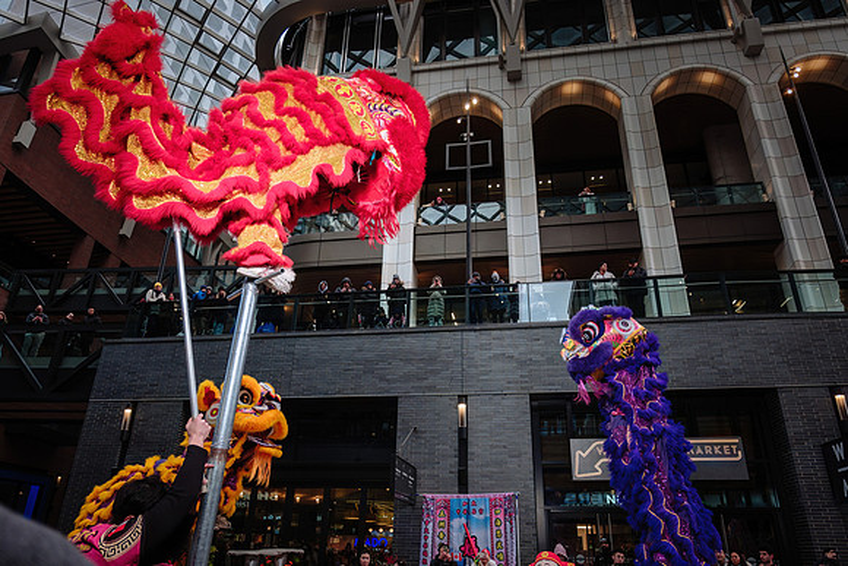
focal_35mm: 24
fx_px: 565
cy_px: 283
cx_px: 424
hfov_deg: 73.7
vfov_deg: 53.2
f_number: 2.8
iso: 160
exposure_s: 1/250
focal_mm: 16
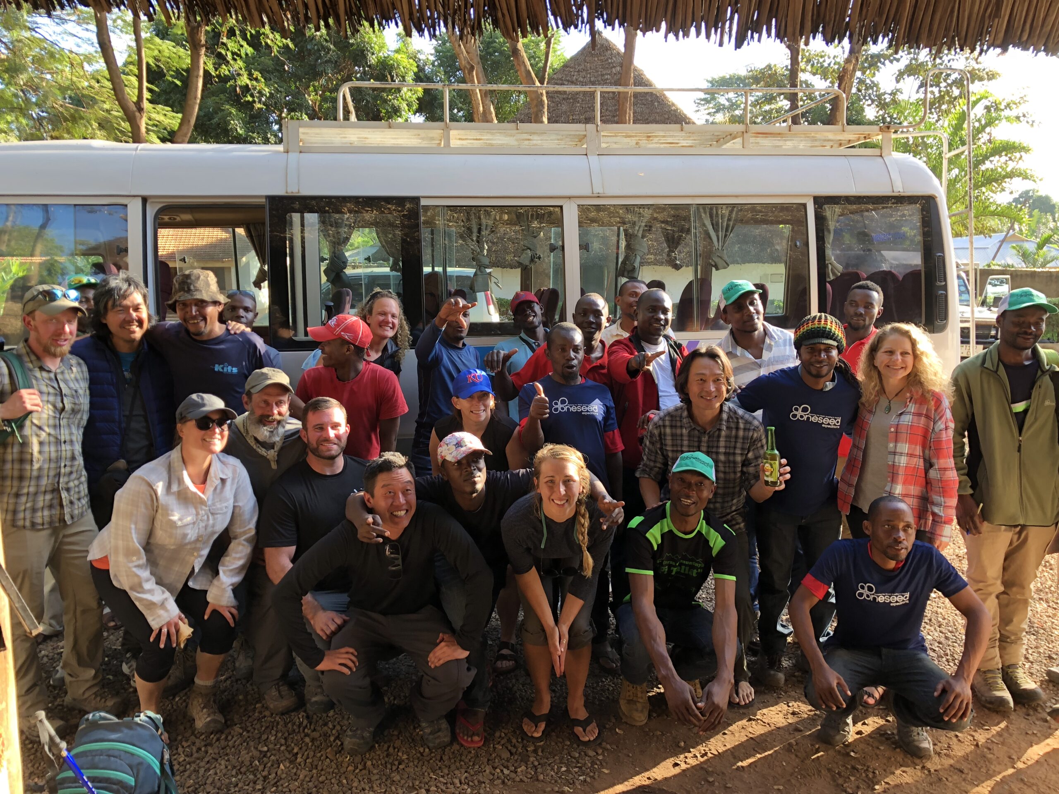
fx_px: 857
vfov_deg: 49.7
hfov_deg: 63.4
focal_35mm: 28
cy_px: 397
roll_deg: +0.8
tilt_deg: -9.9
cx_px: 530
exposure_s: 1/120
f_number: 1.8
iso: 64
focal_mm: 3.99
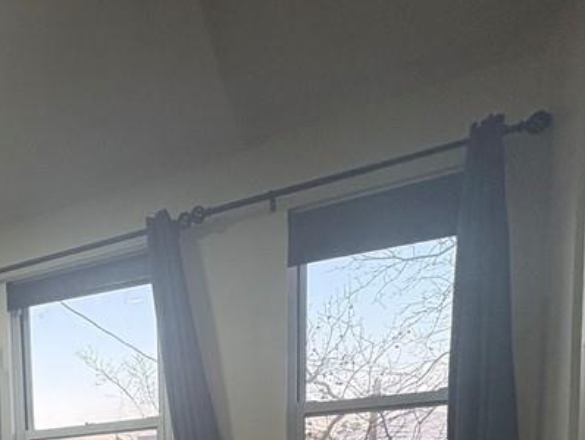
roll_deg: +1.9
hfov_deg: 44.5
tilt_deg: -3.9
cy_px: 552
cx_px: 13
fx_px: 609
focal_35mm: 36
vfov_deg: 31.8
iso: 320
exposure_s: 1/120
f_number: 2.2
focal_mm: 2.22
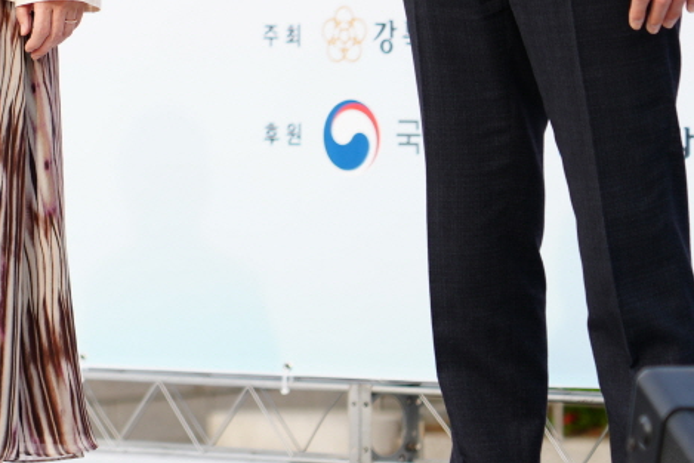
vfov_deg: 4.2
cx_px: -348
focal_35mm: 326
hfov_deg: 6.2
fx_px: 6286
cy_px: -203
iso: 100
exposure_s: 1/200
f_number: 4
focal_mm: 85
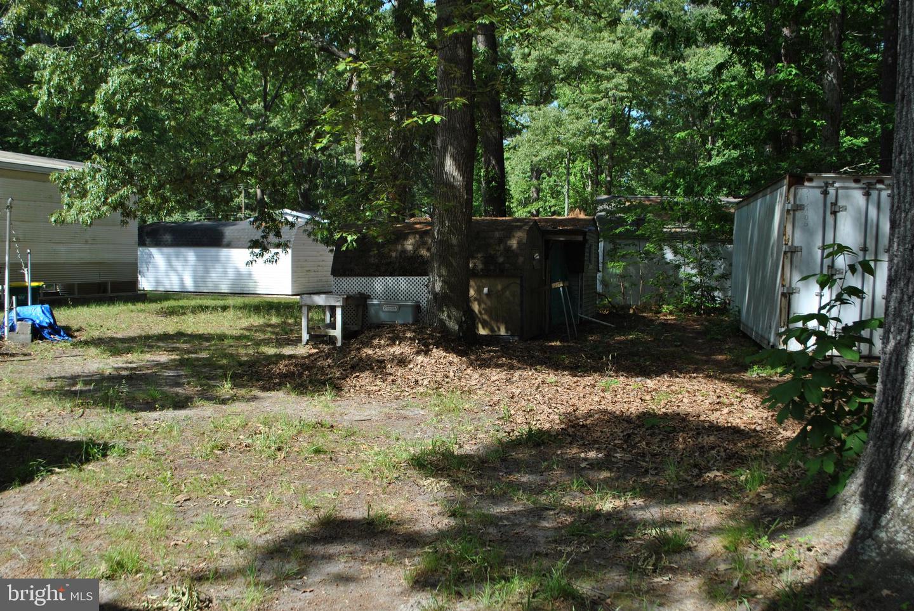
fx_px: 839
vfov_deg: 40.0
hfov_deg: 57.2
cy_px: 306
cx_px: 457
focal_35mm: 33
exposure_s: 1/200
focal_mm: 22
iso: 100
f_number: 7.1
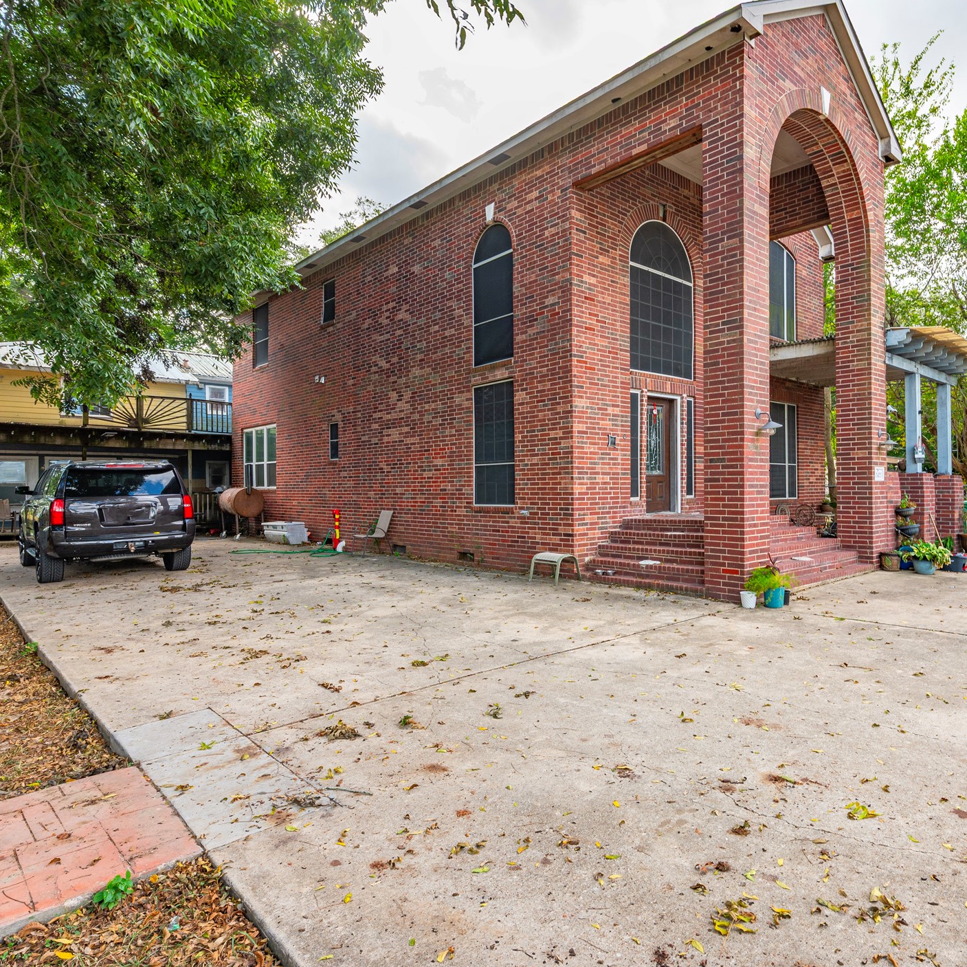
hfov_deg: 71.5
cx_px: 575
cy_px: 489
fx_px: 664
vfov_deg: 72.1
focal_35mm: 21
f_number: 13
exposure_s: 1/40
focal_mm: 16
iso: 125
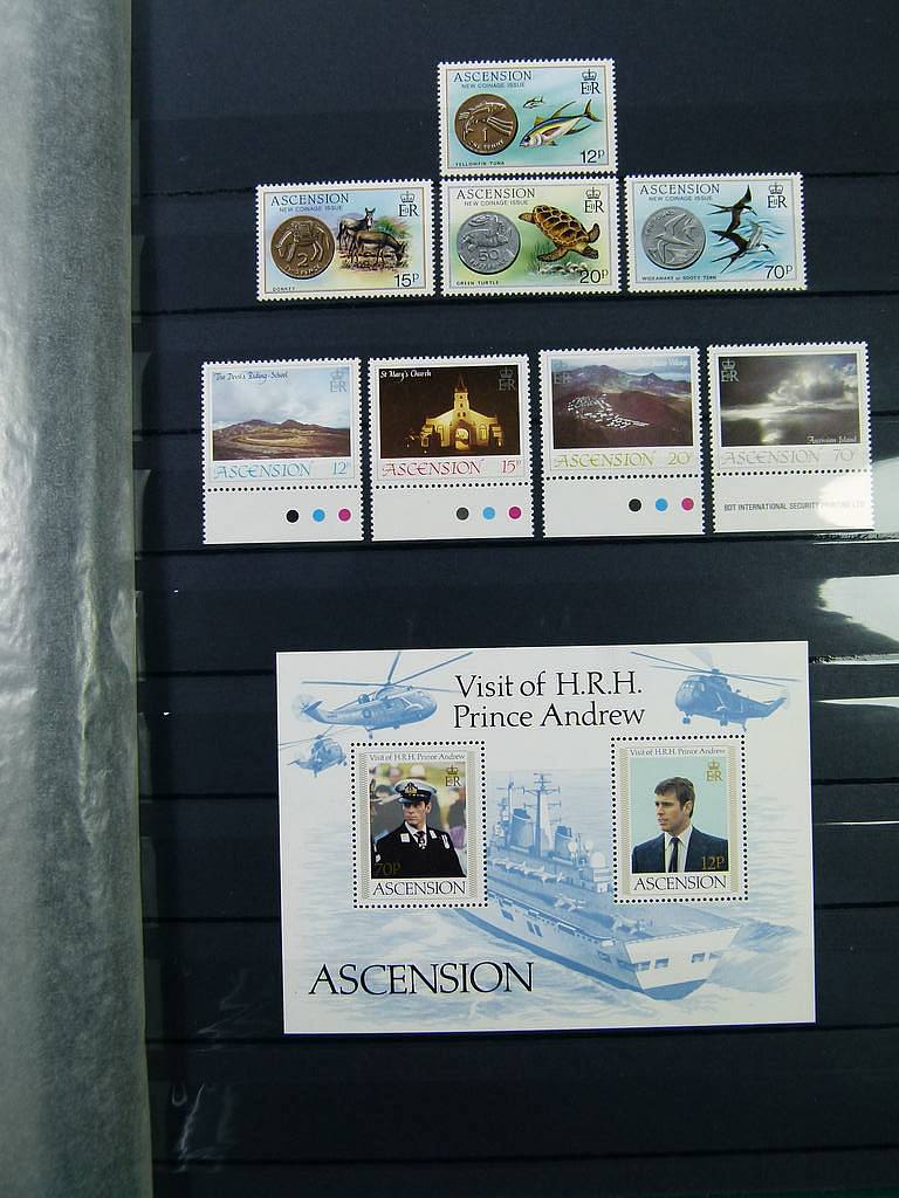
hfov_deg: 39.7
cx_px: 450
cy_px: 599
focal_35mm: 36
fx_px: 1247
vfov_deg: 51.4
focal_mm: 6.5
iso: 100
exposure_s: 1/100
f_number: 3.6
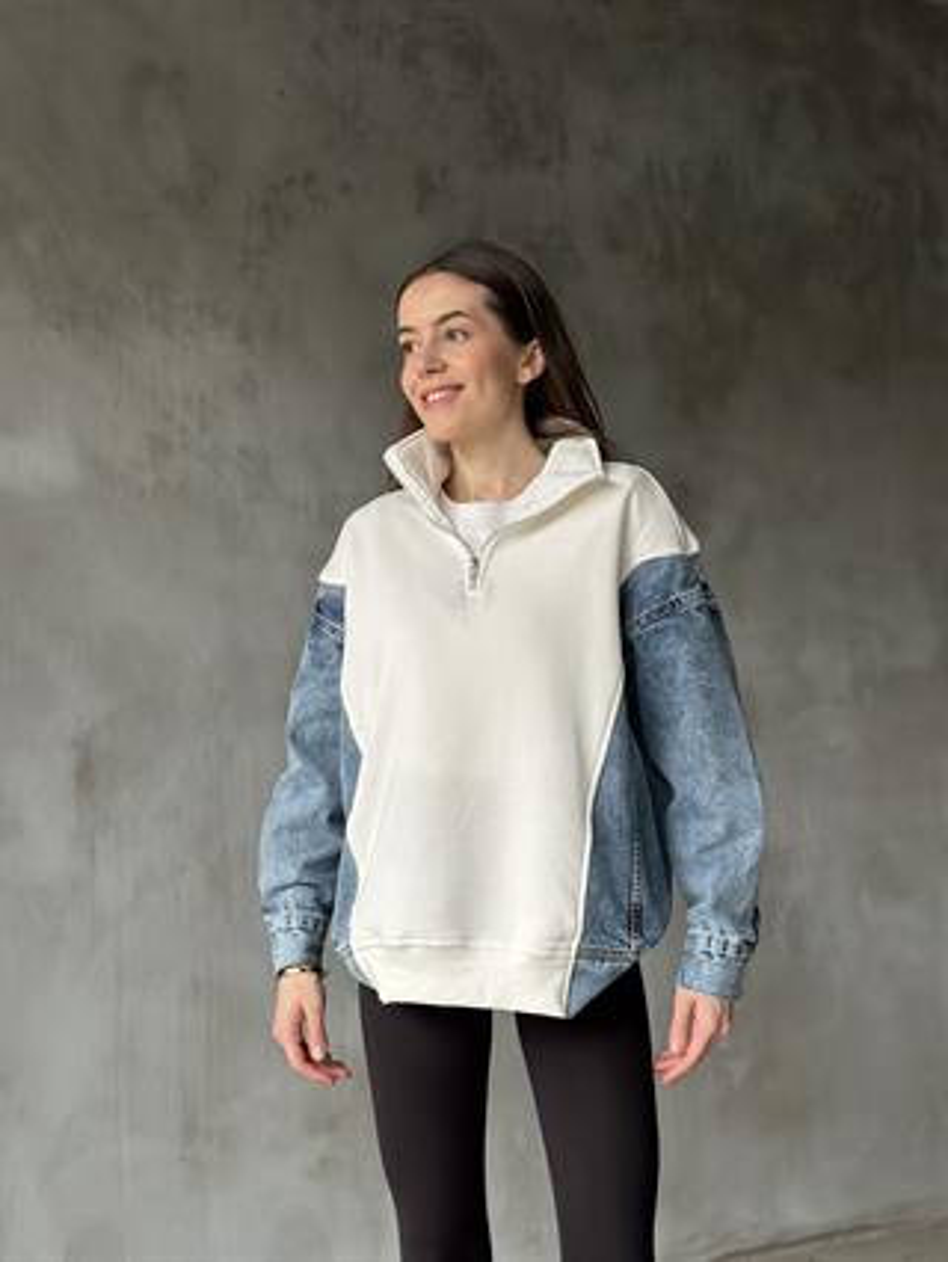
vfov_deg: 39.6
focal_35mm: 48
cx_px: 474
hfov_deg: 30.3
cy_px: 631
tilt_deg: +3.3
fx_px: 1751
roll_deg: +0.6
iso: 250
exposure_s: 1/60
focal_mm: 6.86
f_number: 1.78
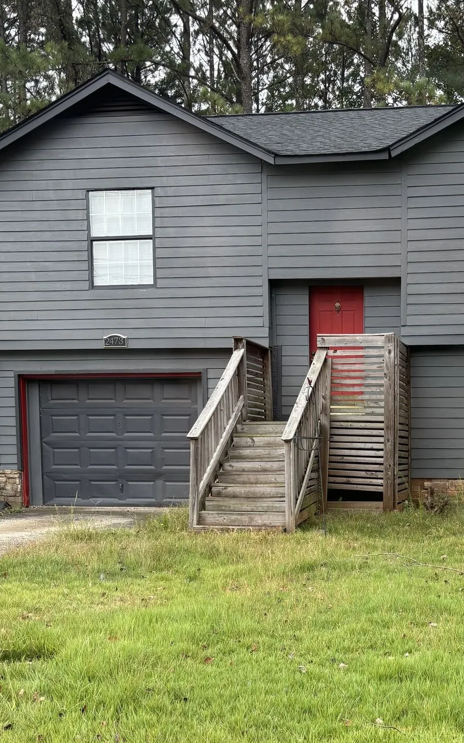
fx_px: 910
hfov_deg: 27.8
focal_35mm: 45
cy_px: 518
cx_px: 392
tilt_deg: -5.4
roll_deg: +0.0
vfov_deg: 43.5
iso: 50
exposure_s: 1/366
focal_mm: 5.96
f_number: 1.6
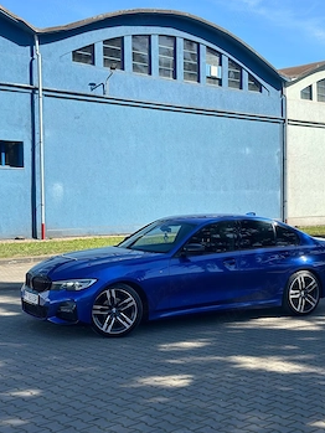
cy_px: 216
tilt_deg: -1.7
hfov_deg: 26.6
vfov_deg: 34.9
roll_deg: -0.1
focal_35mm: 55
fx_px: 688
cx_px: 184
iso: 80
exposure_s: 1/3155
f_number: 1.78
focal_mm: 6.86
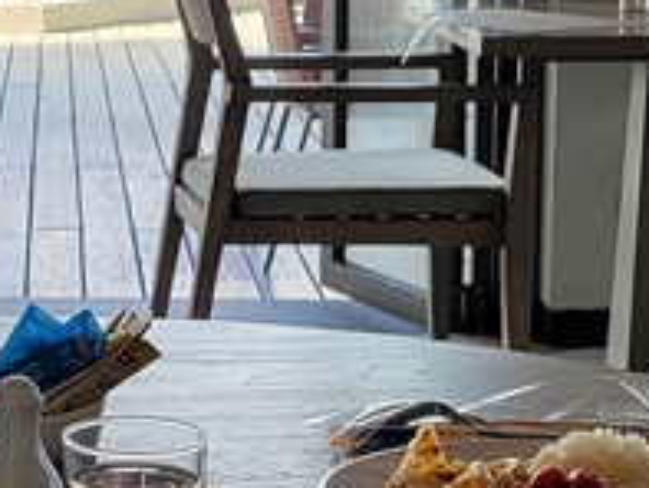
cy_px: 171
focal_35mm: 132
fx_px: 2476
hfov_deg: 14.7
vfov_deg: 11.2
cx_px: 26
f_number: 1.8
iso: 40
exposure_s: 1/192
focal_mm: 5.4
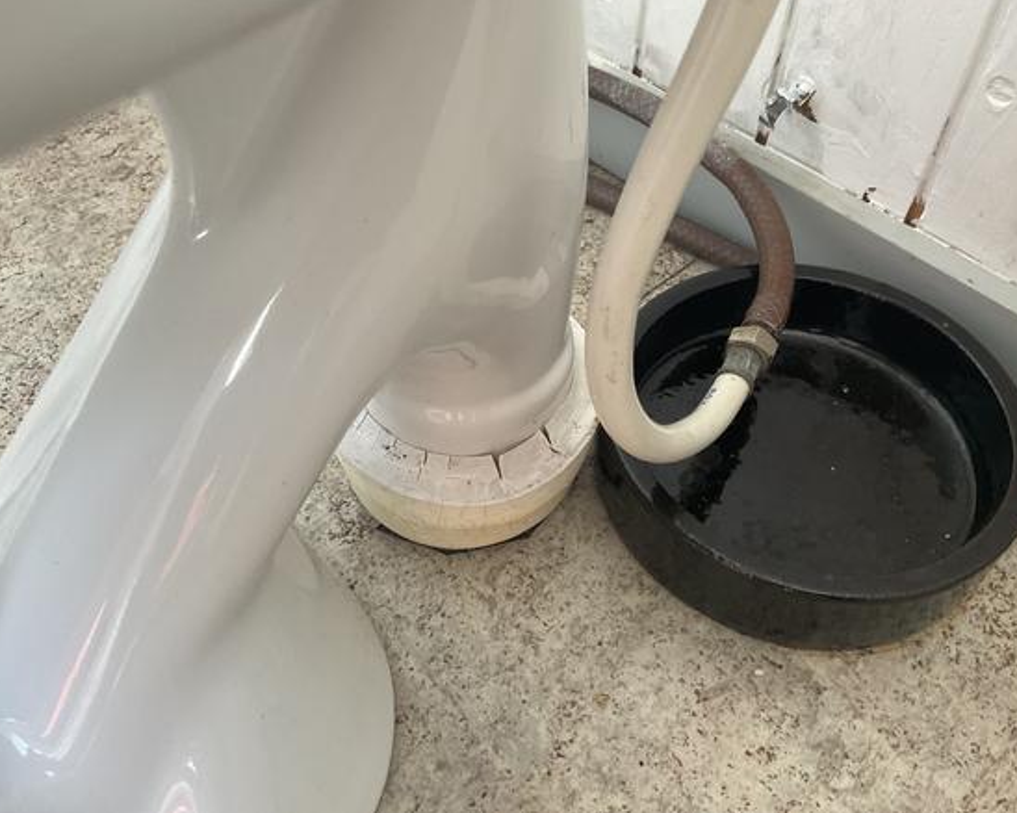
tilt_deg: -49.6
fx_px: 933
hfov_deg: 57.2
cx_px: 497
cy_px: 397
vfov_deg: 47.1
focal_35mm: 31
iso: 80
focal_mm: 3
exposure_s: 1/50
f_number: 1.8
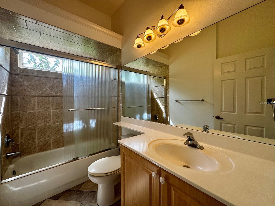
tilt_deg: -0.7
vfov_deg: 85.7
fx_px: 111
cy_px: 103
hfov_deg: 102.1
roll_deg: +0.5
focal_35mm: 14
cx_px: 138
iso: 80
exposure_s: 1/120
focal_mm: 2.22
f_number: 2.2
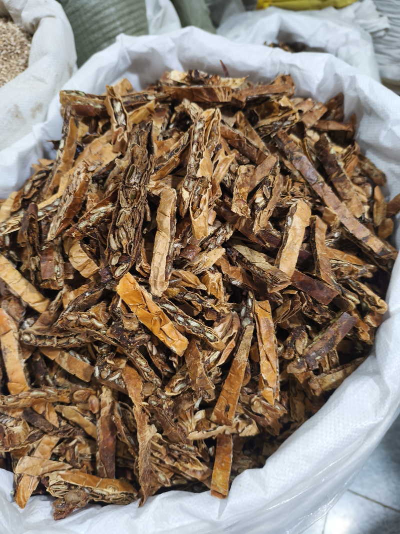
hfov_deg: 58.9
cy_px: 267
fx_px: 354
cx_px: 200
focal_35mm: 23
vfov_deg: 73.9
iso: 125
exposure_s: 1/100
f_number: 1.6
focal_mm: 5.84
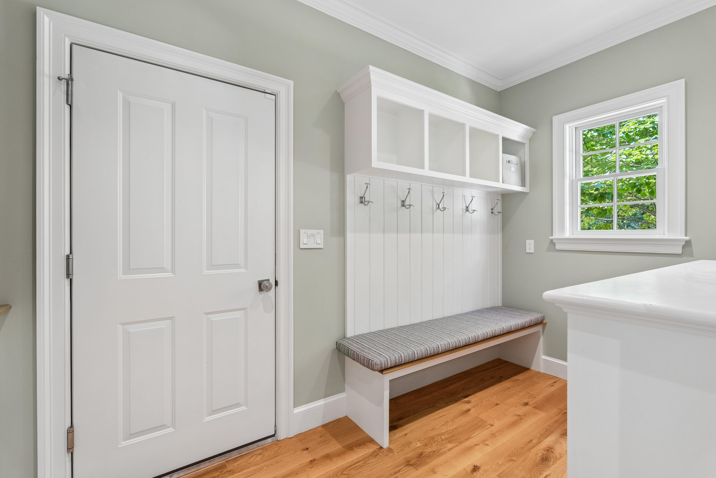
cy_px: 239
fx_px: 318
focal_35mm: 16
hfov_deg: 96.7
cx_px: 358
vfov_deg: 73.8
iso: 320
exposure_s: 1/10
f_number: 7.1
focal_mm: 16
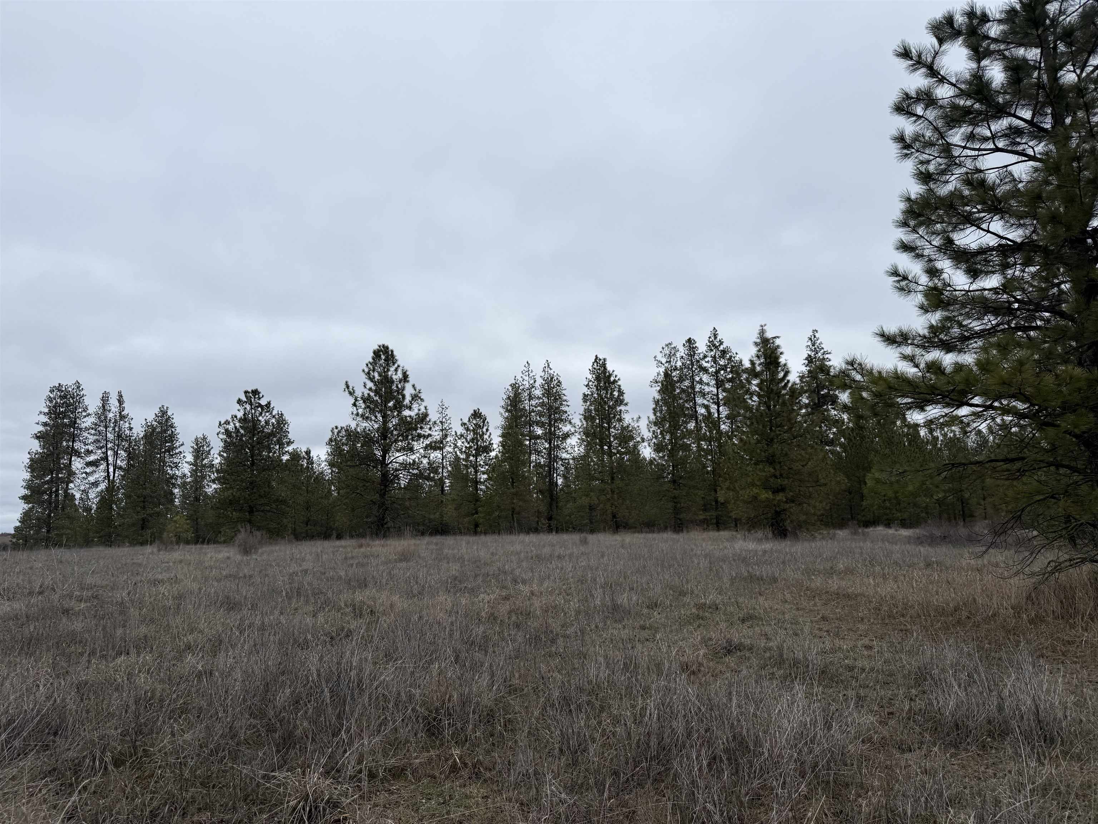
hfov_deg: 71.6
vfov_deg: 56.8
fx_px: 761
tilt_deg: +14.7
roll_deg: +0.4
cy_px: 412
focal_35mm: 24
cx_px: 549
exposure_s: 1/1250
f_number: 1.78
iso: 80
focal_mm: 6.76
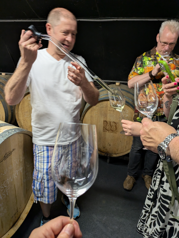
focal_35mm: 25
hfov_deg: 54.9
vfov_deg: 69.4
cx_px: 90
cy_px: 119
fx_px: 172
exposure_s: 1/33.3
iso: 180
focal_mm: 5.43
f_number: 1.89
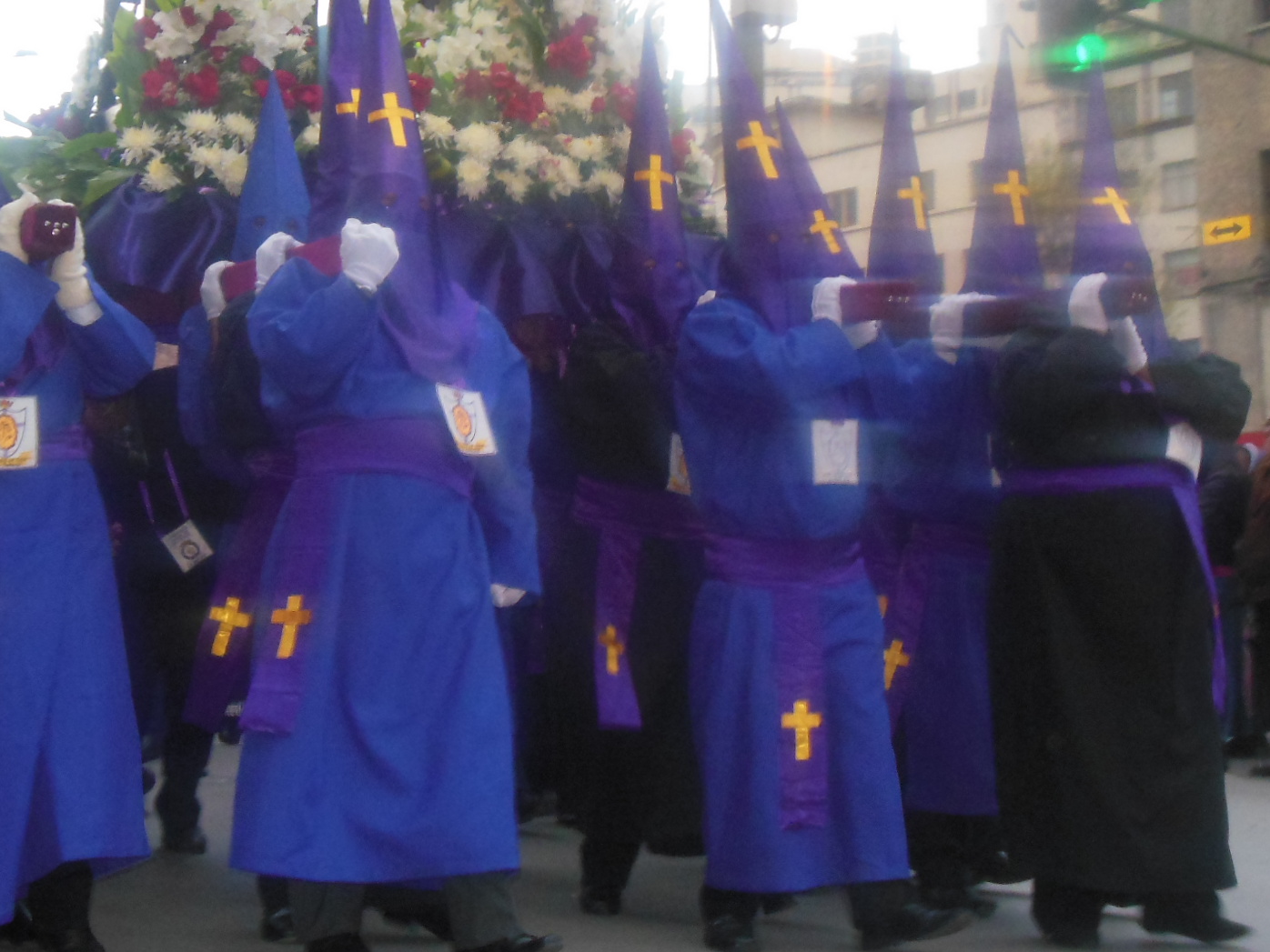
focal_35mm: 70
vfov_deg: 21.0
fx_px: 2568
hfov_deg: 27.8
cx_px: 568
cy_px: 338
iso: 640
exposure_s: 1/30
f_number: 3.8
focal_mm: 7.7
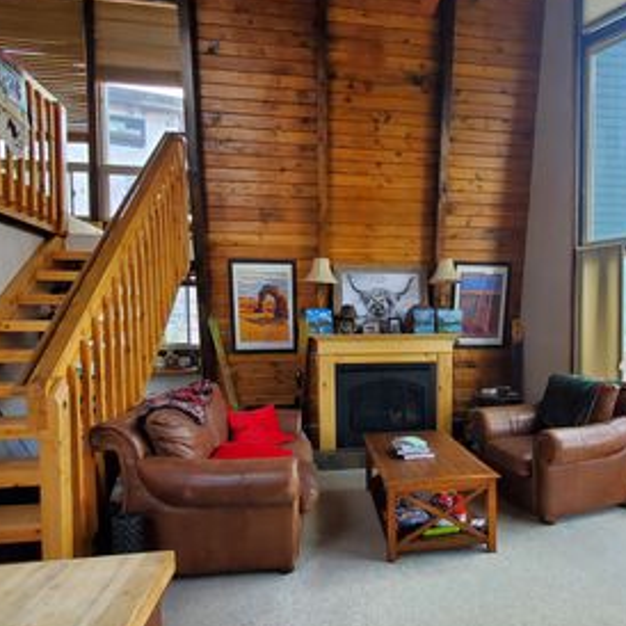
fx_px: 430
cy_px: 358
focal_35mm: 21
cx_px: 388
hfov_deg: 71.1
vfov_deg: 71.8
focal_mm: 1.8
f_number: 2.2
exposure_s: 1/120
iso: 100
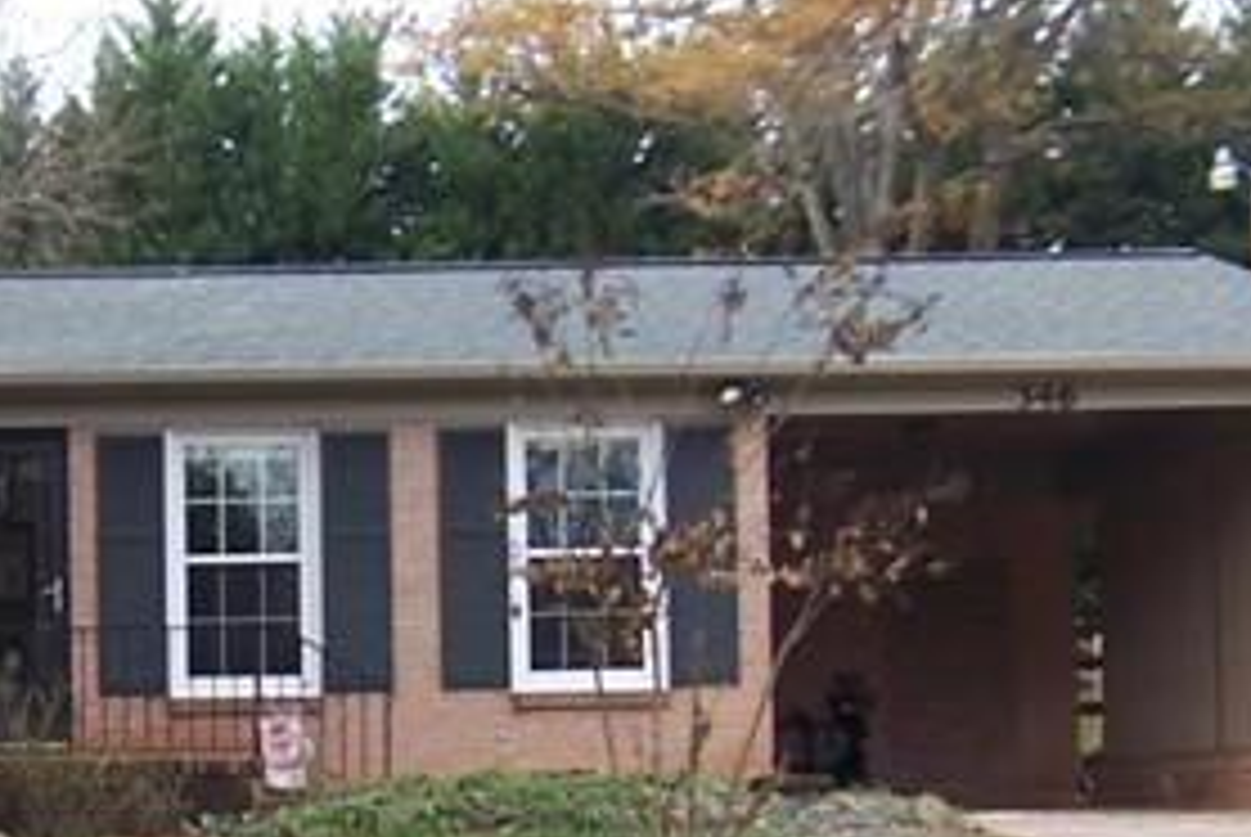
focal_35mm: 88
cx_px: 63
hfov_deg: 22.4
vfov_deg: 15.3
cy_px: 810
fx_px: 3061
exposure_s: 1/250
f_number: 2.8
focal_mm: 3.8
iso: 64
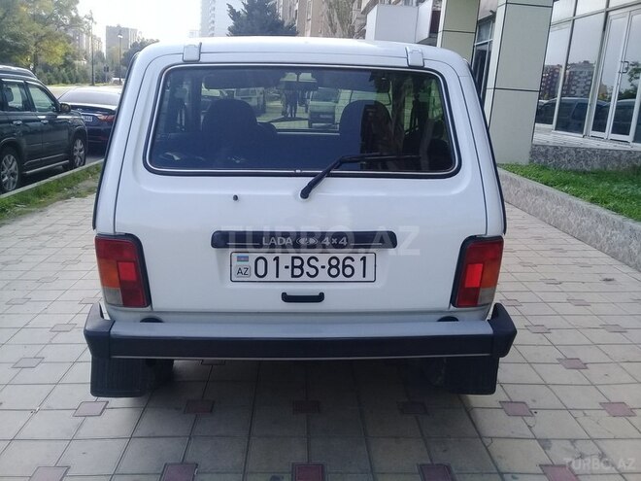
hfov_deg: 58.4
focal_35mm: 31
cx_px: 320
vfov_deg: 45.4
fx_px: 574
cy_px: 240
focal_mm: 3.3
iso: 50
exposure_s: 1/370
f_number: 2.2
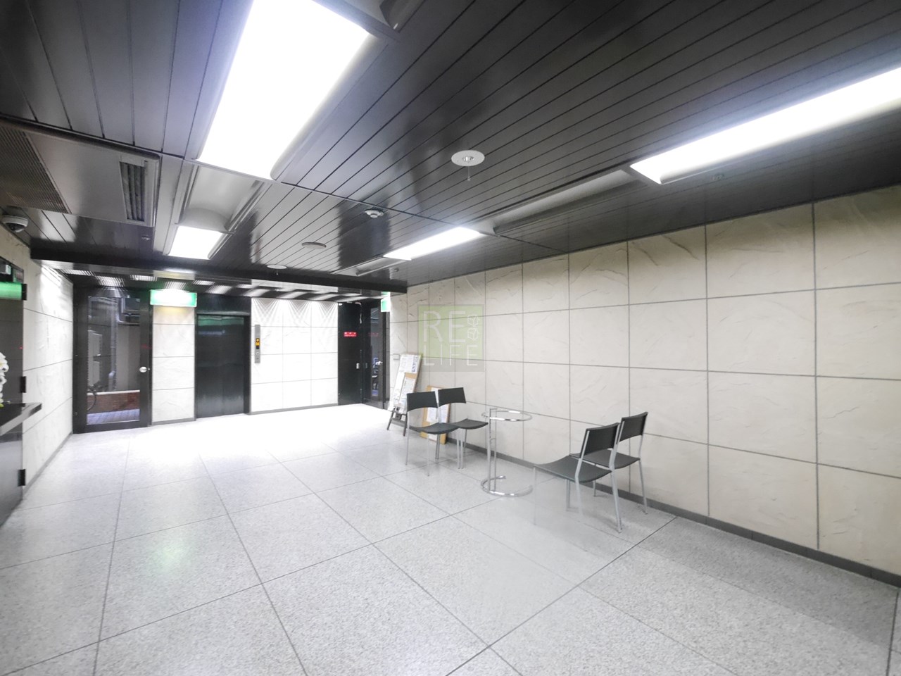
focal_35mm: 14
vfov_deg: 85.7
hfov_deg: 102.1
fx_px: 364
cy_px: 338
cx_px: 450
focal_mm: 7
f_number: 4
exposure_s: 1/20
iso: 3200
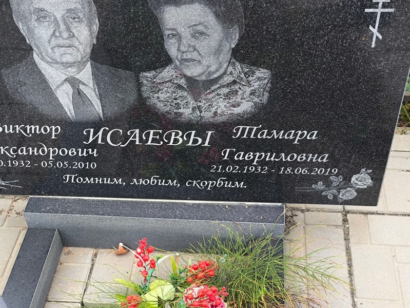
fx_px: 592
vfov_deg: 29.1
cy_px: 154
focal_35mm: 50
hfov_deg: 38.2
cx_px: 205
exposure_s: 1/120
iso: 100
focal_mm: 4.71
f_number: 1.7
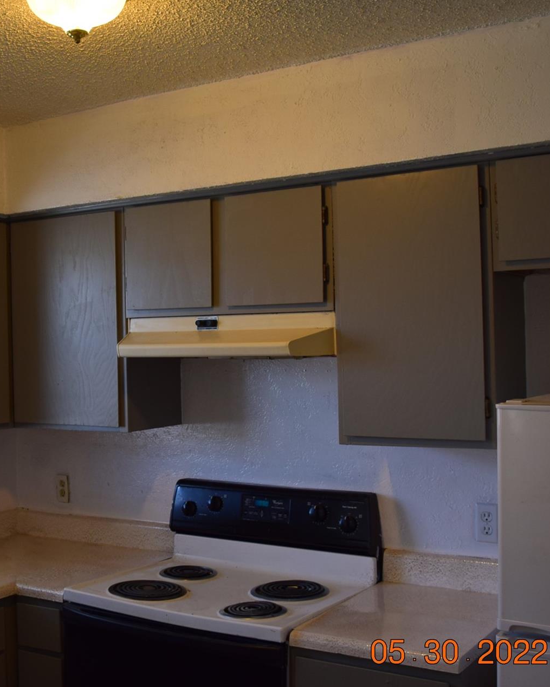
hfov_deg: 31.4
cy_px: 336
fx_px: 971
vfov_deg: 39.0
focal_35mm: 48
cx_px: 193
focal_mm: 21
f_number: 7.1
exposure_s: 1/25
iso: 400
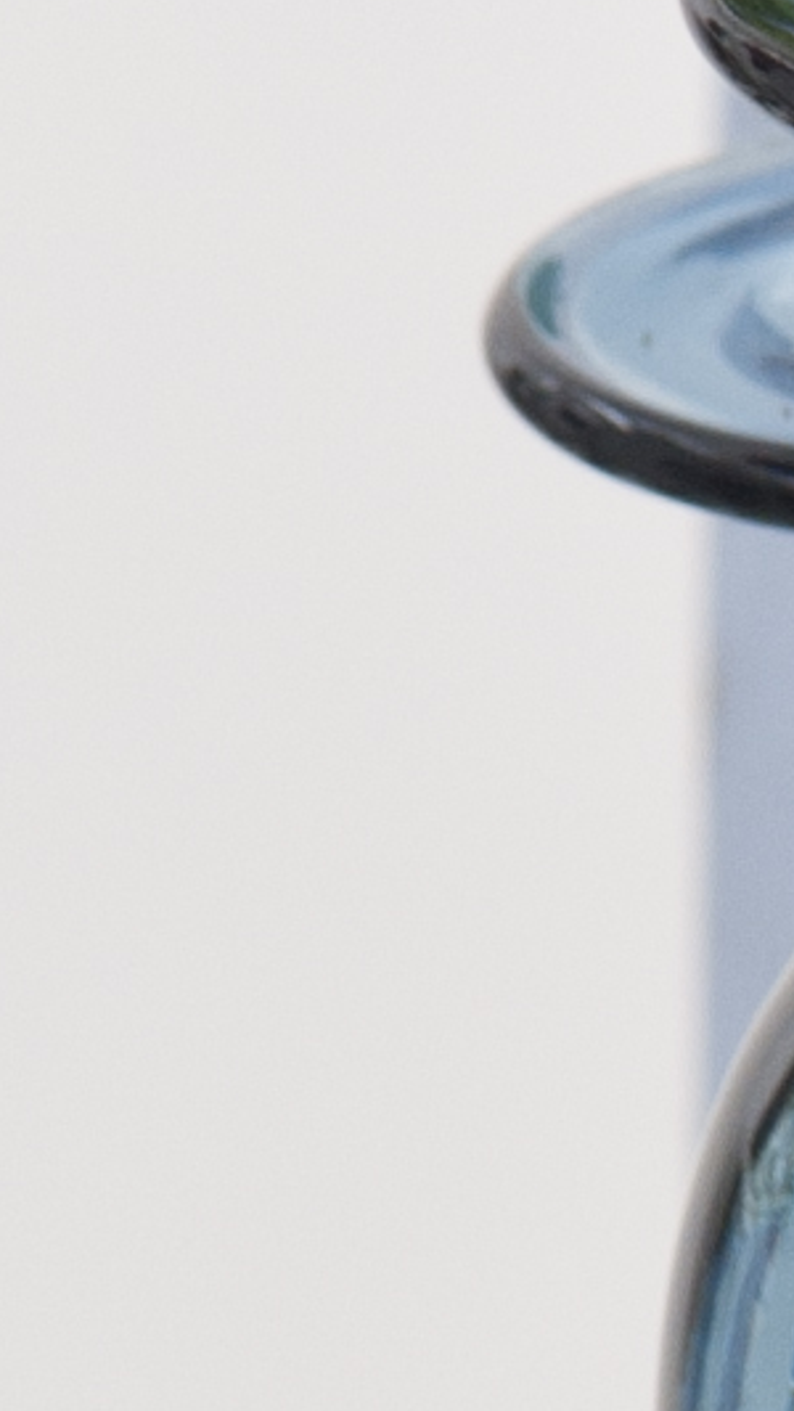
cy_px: 1800
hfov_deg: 1.4
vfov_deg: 2.5
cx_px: 2207
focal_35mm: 877
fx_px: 32809
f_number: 9
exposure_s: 1/60
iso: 500
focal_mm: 105
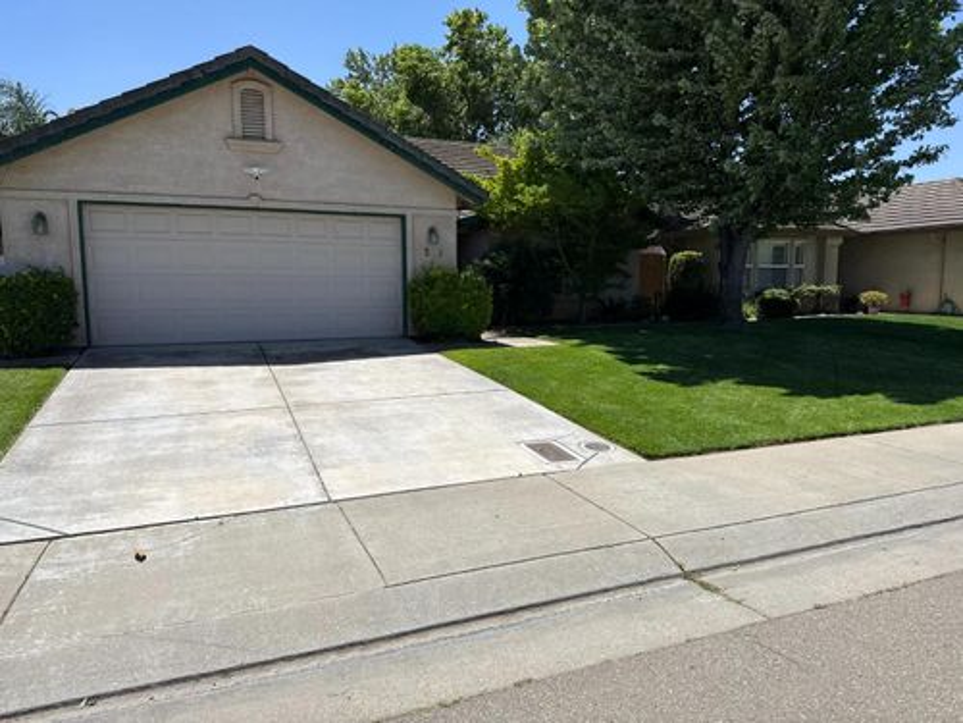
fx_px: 668
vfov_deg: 56.8
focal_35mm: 24
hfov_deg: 71.6
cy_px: 362
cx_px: 482
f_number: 1.78
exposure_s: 1/7353
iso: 80
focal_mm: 6.76
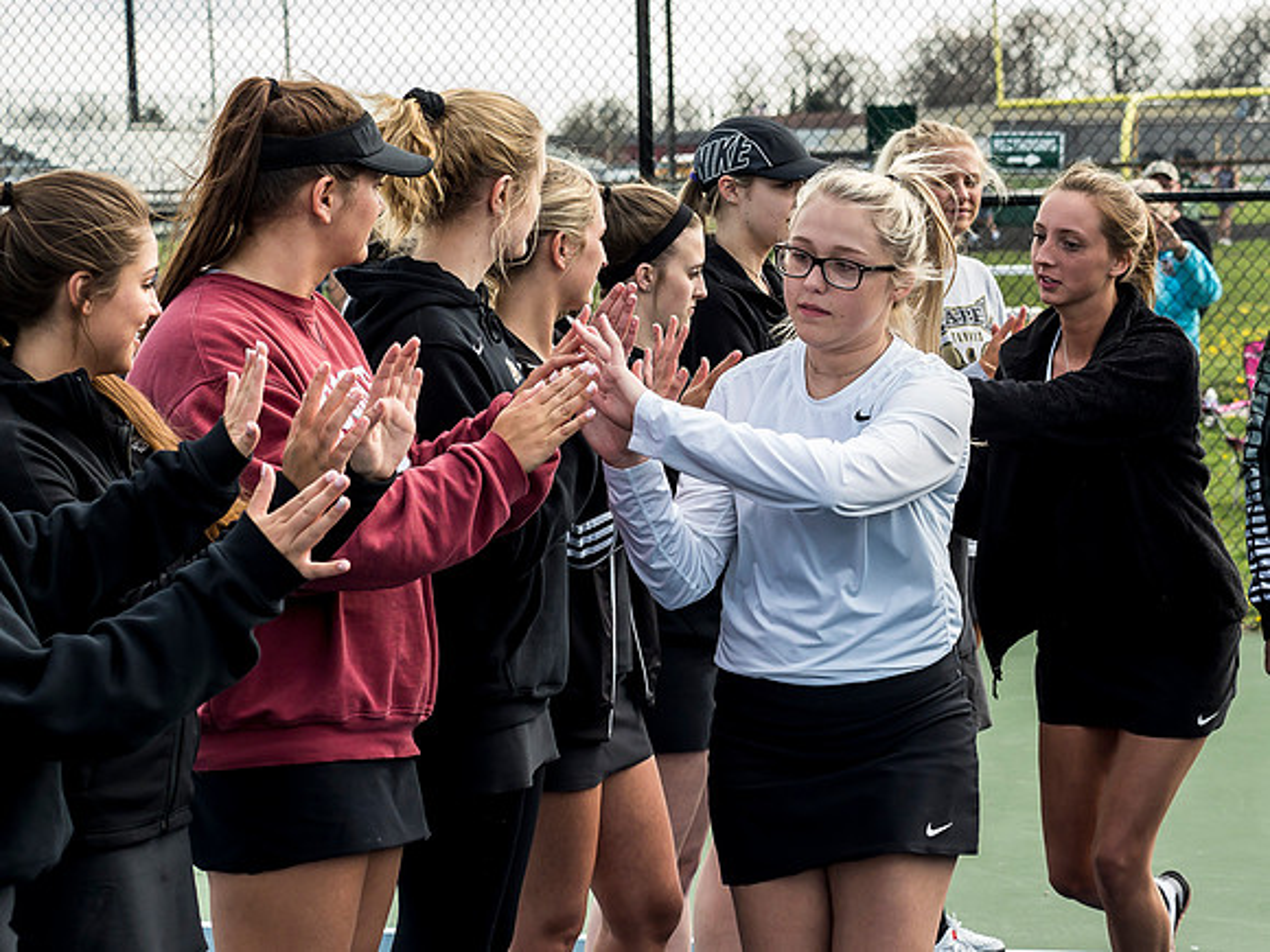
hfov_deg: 17.4
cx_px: 872
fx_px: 4142
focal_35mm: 113
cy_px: 353
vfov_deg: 13.1
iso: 200
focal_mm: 40
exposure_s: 1/640
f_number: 4
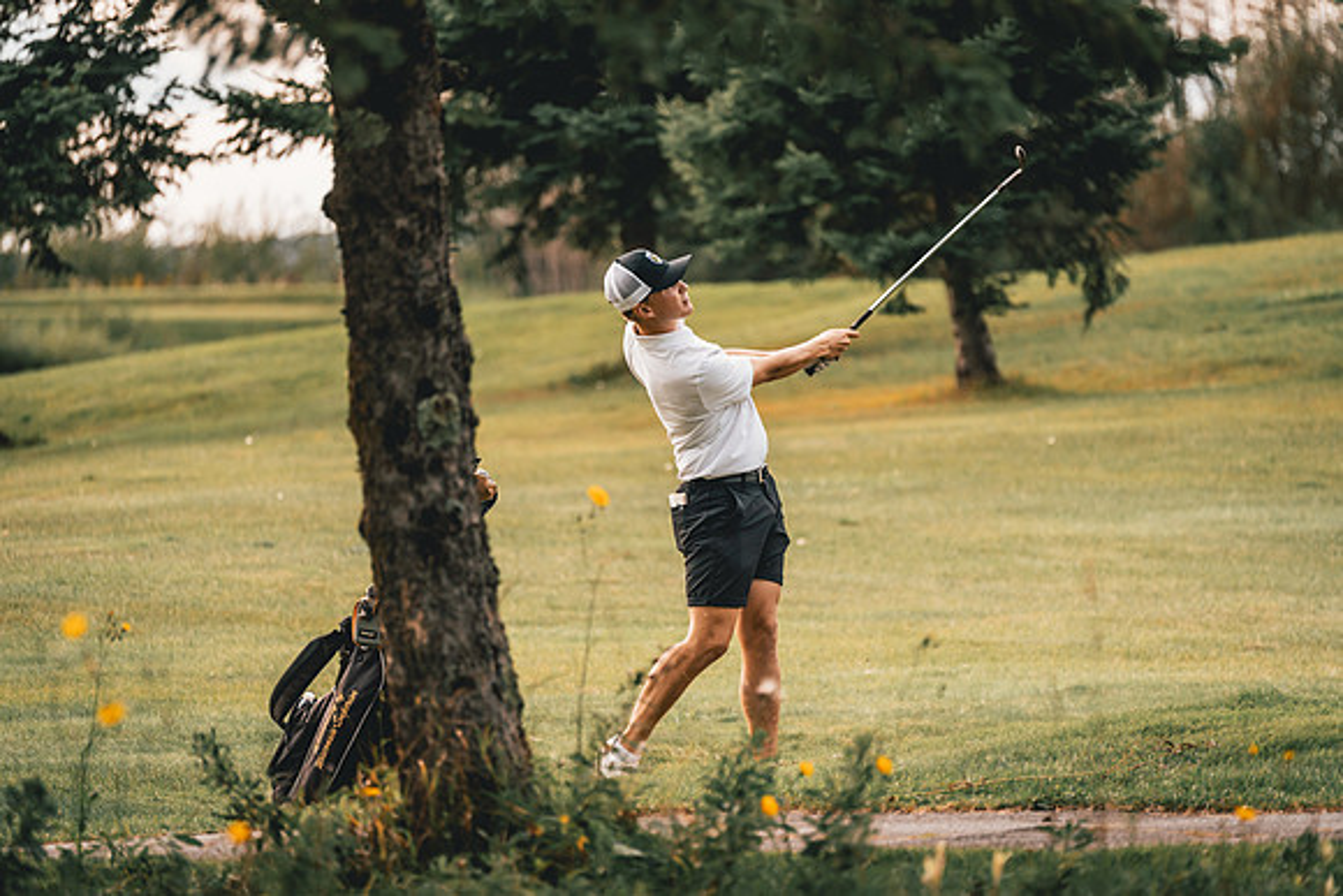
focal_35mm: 384
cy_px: 448
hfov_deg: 5.4
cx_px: 672
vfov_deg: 3.6
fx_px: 14328
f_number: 6.3
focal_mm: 384
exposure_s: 1/500
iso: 400
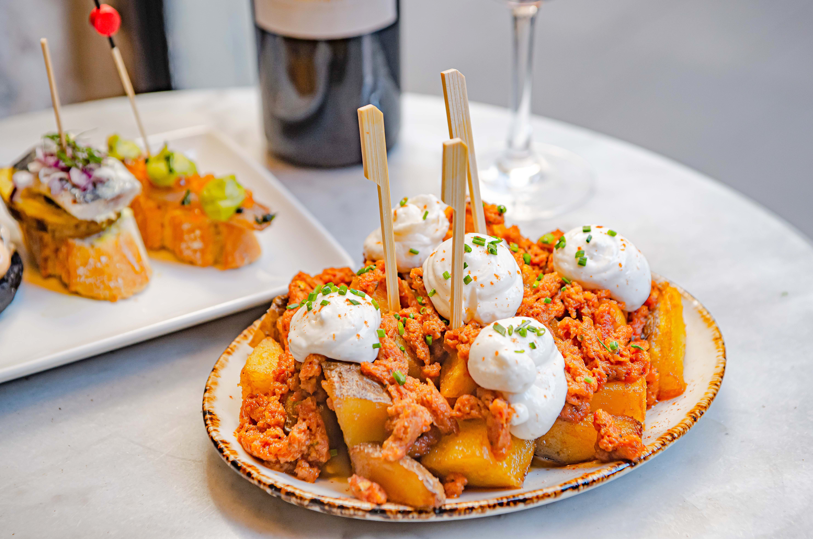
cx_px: 409
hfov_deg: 28.4
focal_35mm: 71
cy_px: 266
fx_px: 1604
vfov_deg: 19.1
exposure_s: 1/125
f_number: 5
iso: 640
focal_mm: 70
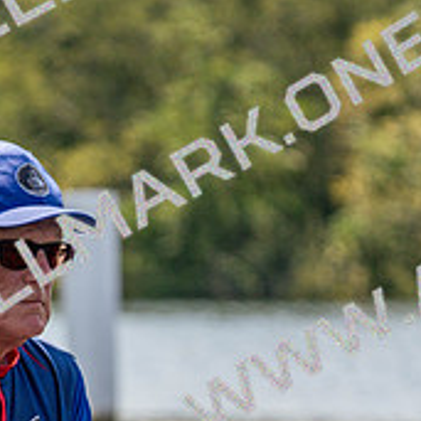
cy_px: 474
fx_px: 7926
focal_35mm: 576
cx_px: 2
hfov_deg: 3.0
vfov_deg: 3.0
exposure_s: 1/1600
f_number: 5.6
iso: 200
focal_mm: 200
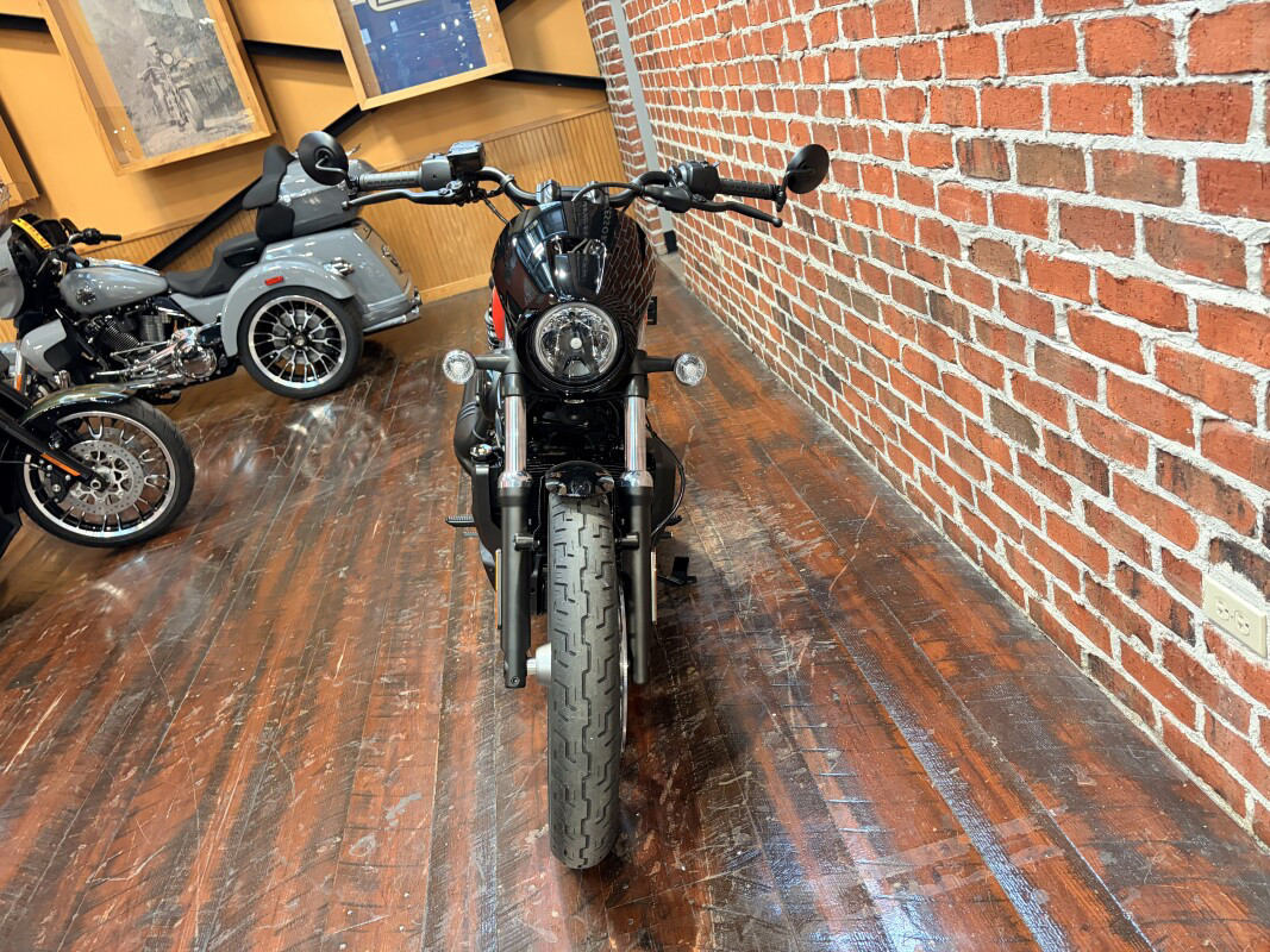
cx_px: 635
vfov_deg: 53.1
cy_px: 476
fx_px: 954
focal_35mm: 26
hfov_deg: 67.3
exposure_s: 1/60
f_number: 1.6
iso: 320
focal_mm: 5.96
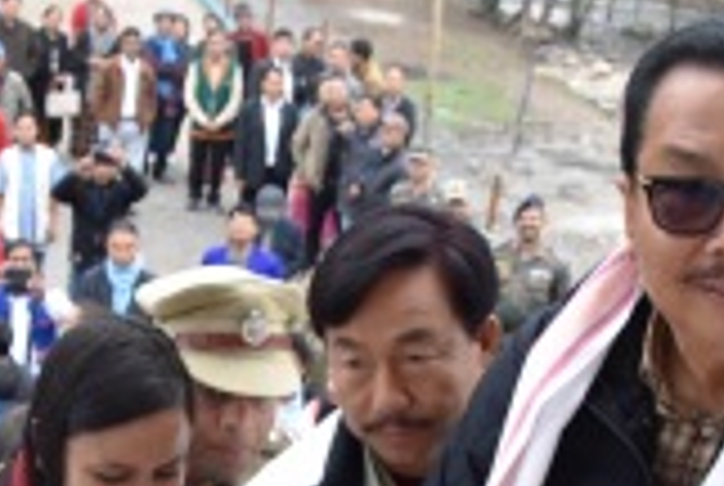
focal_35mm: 75
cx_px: 247
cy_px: 650
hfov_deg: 26.8
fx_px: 1511
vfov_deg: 17.1
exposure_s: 1/400
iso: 800
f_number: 7.1
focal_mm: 18
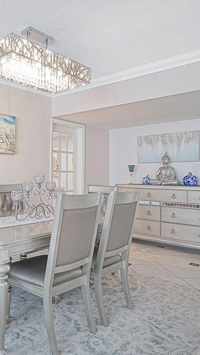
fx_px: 253
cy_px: 176
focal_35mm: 27
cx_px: 28
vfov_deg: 70.2
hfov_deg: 40.6
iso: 320
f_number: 7.1
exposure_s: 1/4
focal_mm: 11
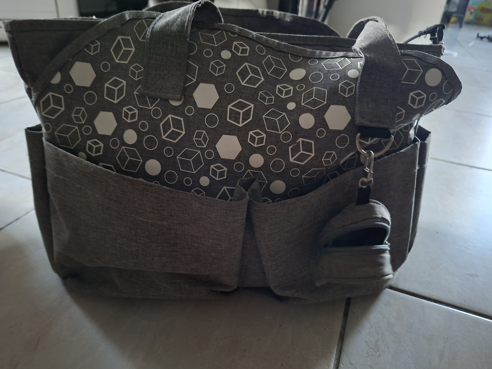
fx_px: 327
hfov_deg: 73.9
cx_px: 246
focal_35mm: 23
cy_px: 184
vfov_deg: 58.9
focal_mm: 5.54
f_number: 1.8
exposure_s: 1/25
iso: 640
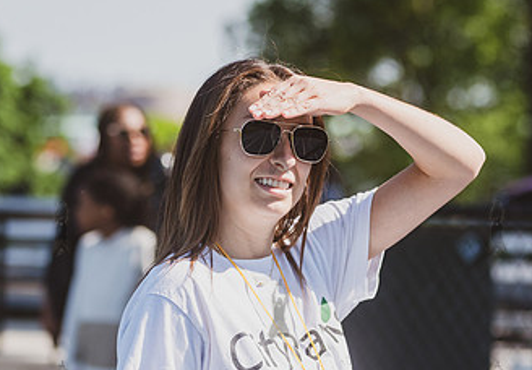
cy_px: 320
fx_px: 3863
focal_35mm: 258
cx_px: 277
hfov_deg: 7.9
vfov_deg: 5.5
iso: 400
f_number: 4
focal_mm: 120
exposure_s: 1/3200
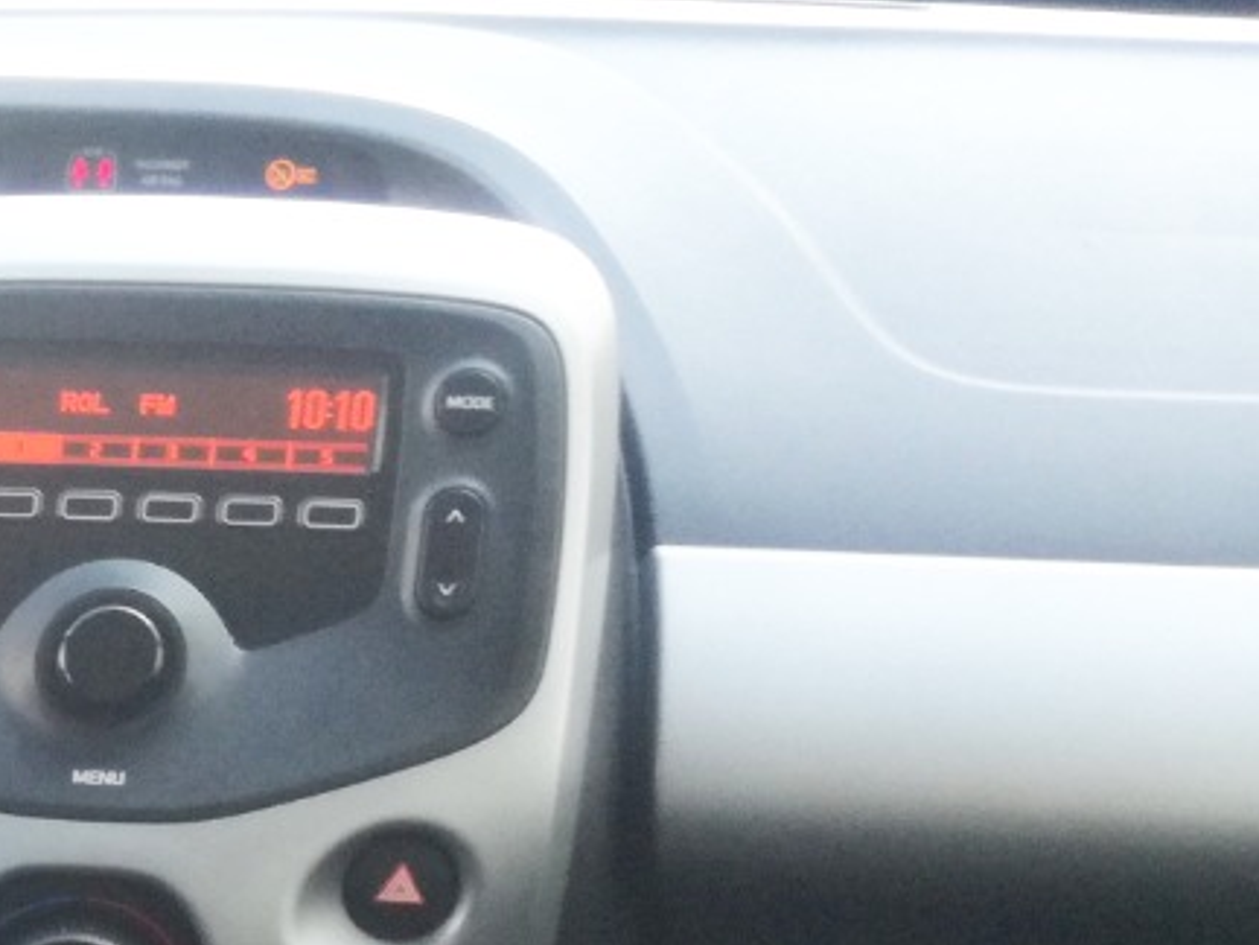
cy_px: 1496
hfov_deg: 18.4
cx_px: -810
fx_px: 3273
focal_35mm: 90
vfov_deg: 15.0
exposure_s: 1/50
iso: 100
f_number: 2
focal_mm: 3.79
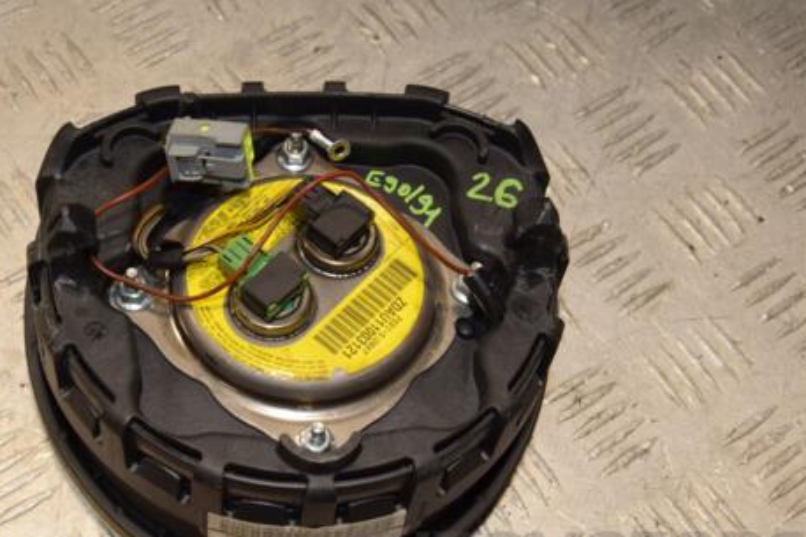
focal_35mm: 59
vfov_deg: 22.9
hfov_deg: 33.8
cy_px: 324
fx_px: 1320
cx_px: 313
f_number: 8
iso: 800
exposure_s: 1/200
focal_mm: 30
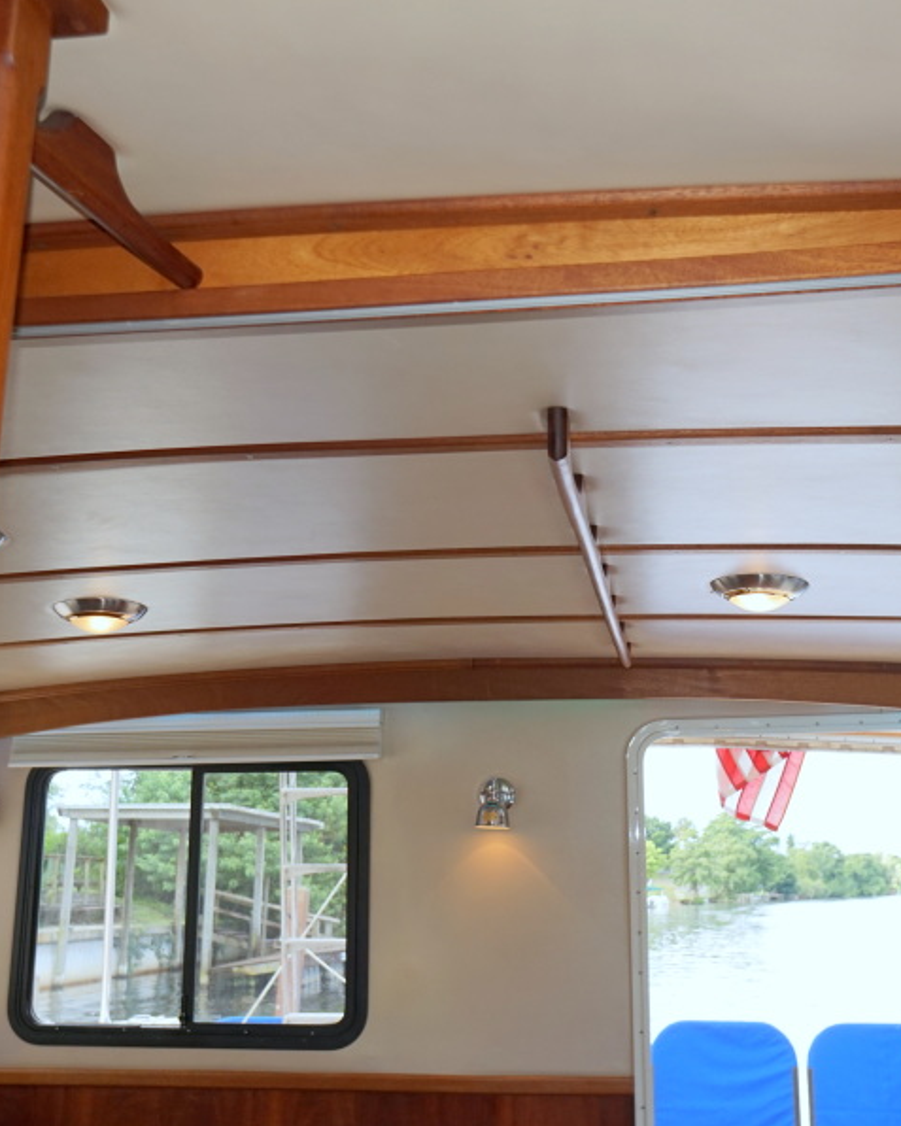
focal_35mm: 34
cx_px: 536
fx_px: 1133
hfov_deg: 43.2
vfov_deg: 52.8
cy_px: 562
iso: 160
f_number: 4
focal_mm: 16
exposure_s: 1/60
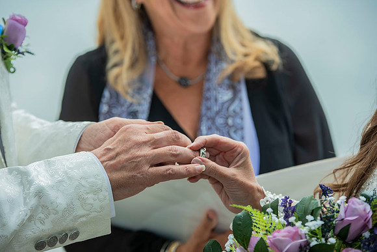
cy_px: 126
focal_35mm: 150
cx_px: 188
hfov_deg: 13.7
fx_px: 1571
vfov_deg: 9.2
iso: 160
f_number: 5
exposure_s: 1/200
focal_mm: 150
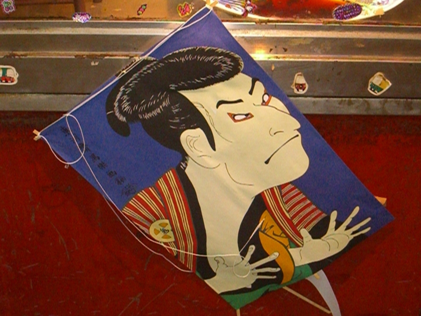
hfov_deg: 28.6
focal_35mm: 68
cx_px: 210
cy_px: 158
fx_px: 827
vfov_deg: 21.6
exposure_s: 1/60
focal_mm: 14.2
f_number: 4
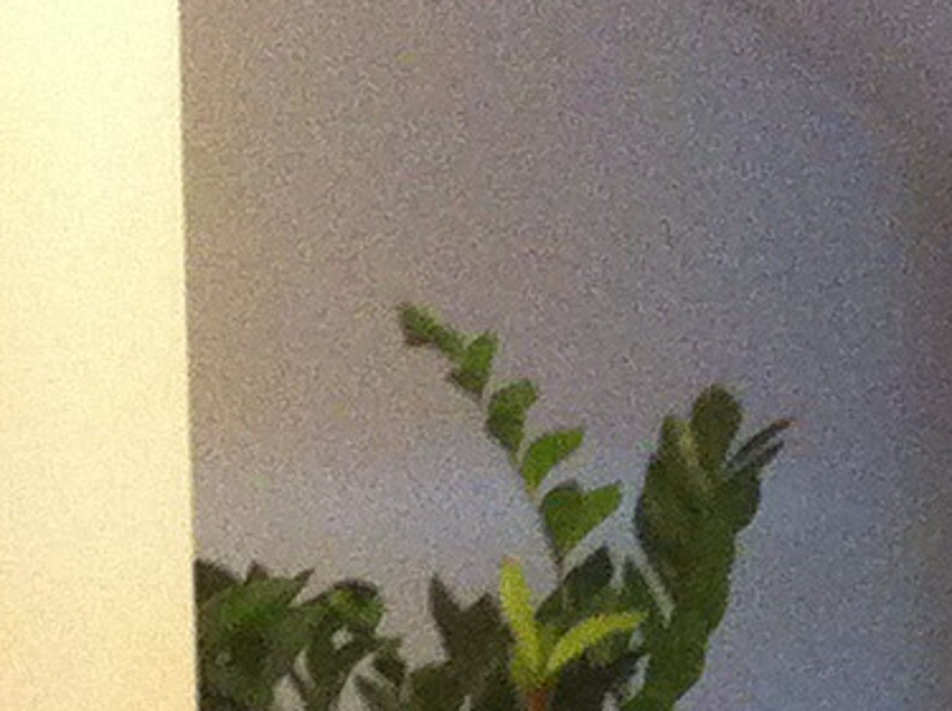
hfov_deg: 7.8
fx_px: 6645
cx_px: 1957
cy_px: 2161
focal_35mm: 242
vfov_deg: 5.7
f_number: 2.8
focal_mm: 3.85
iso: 250
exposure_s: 1/15
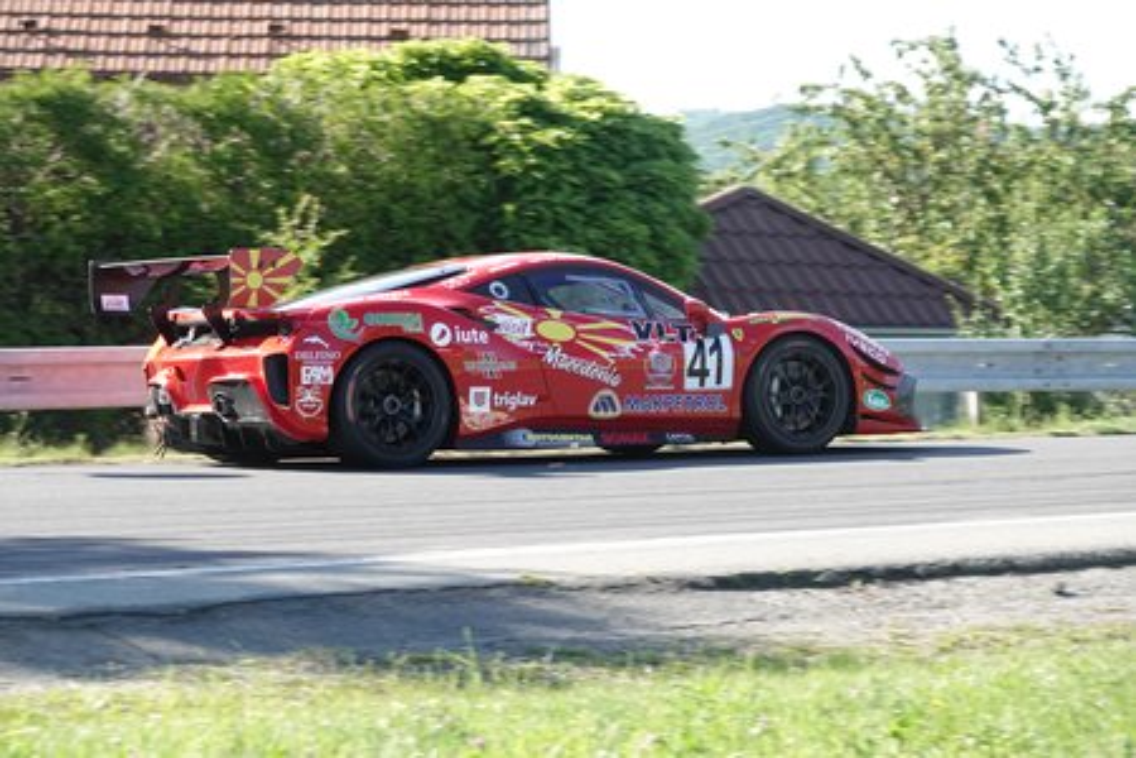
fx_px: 4260
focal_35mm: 135
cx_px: 568
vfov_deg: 10.2
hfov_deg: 15.2
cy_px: 379
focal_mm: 49.51
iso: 400
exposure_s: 1/800
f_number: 4
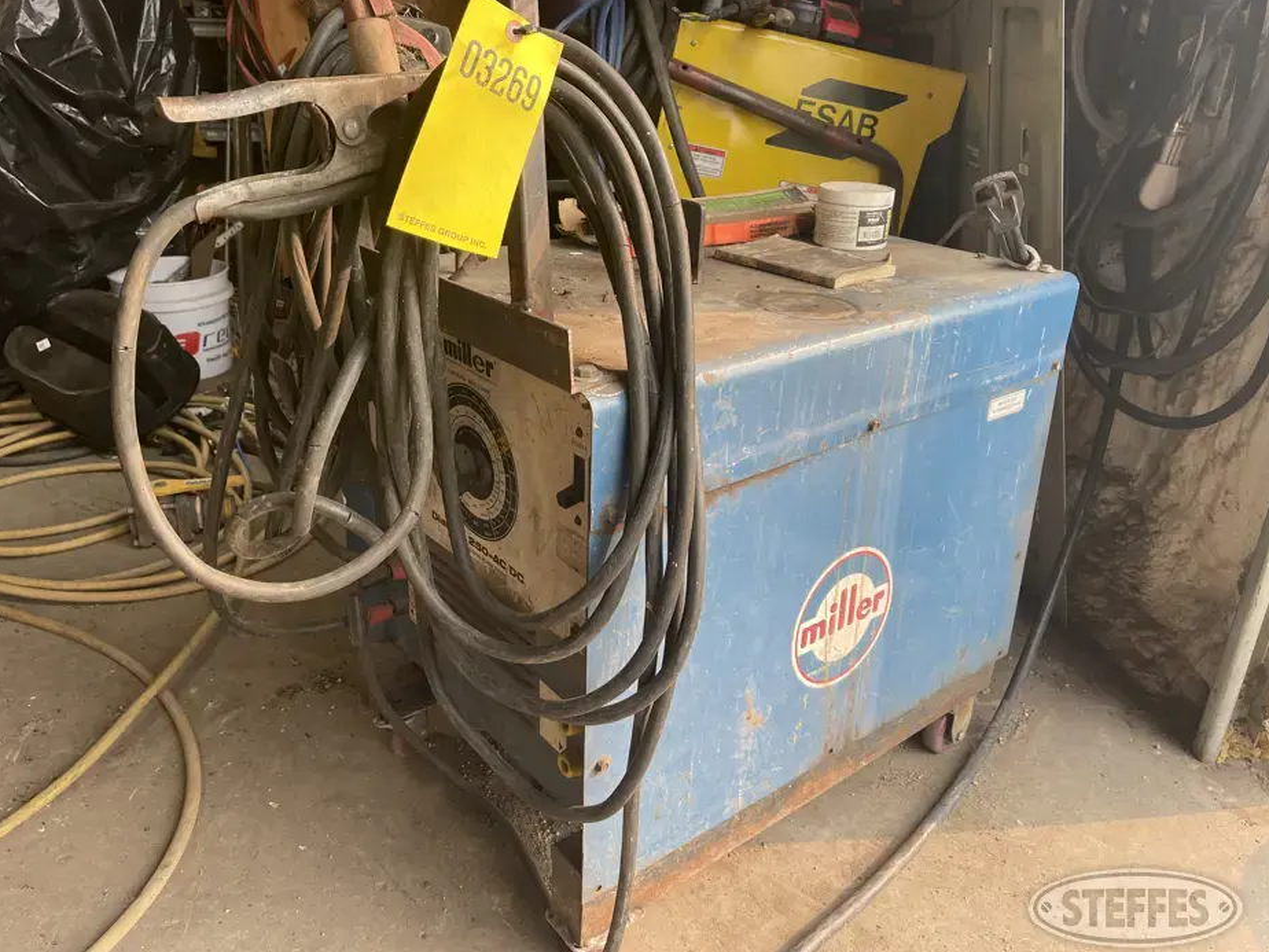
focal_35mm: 27
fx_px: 990
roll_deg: -1.7
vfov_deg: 51.4
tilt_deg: -24.4
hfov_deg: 65.3
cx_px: 613
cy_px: 468
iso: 32
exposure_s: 1/226
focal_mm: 5.1
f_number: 1.6
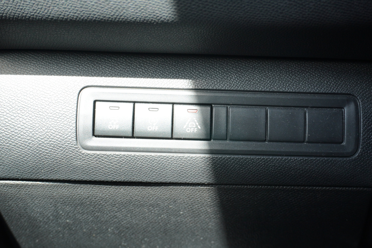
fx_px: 465
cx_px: 186
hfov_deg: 43.6
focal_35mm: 45
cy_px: 124
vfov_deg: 29.9
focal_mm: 30
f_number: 5
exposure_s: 1/50
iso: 250
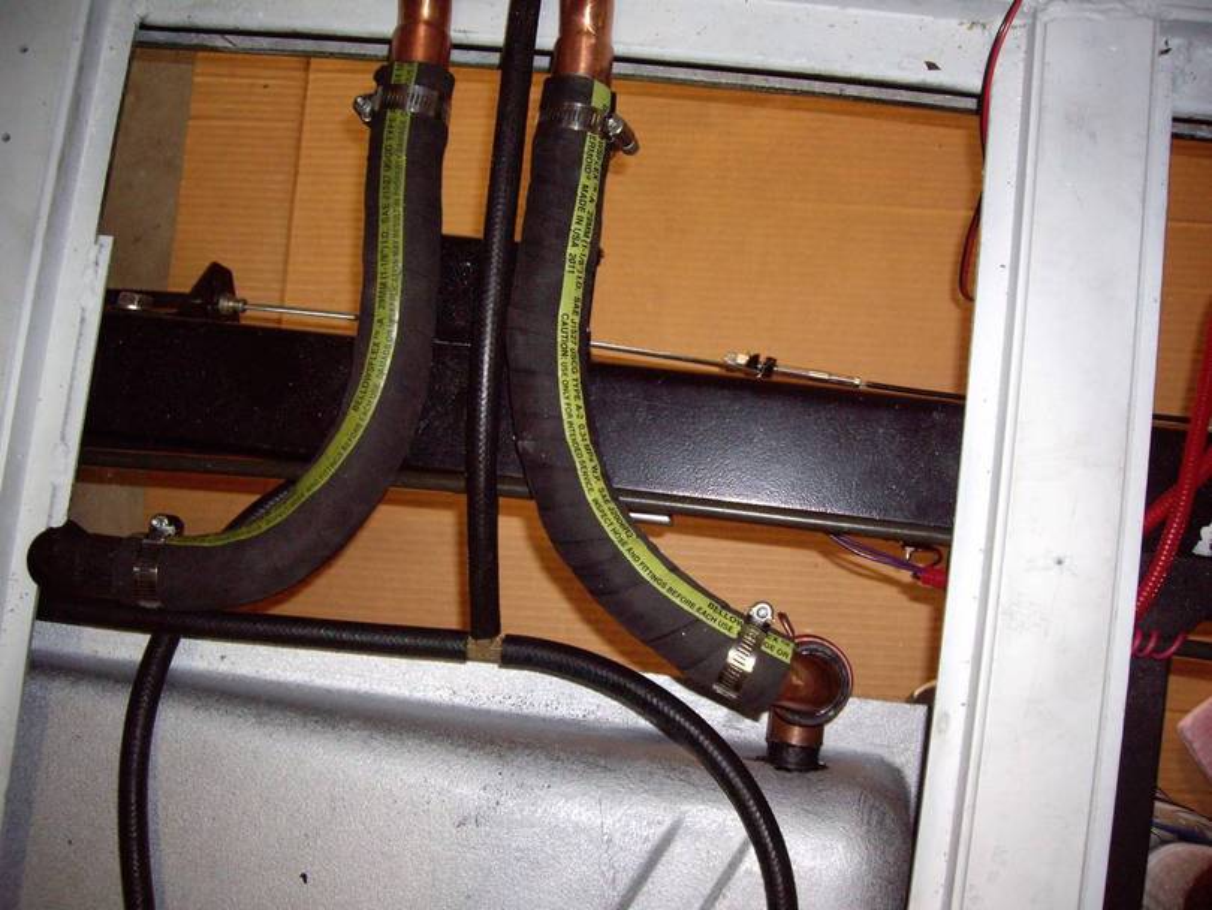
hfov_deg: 49.0
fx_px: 1331
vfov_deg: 37.7
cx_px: 606
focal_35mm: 38
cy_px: 455
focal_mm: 6.2
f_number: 2.7
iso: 200
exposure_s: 1/40
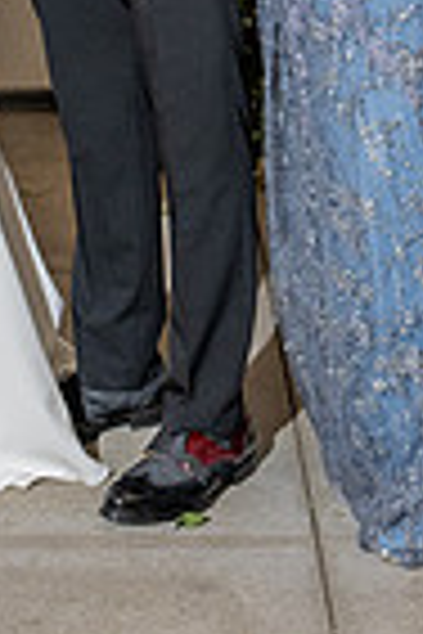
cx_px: -60
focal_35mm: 158
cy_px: -301
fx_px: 2785
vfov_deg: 12.4
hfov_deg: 8.6
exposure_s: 1/200
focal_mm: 33
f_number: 5.6
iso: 800
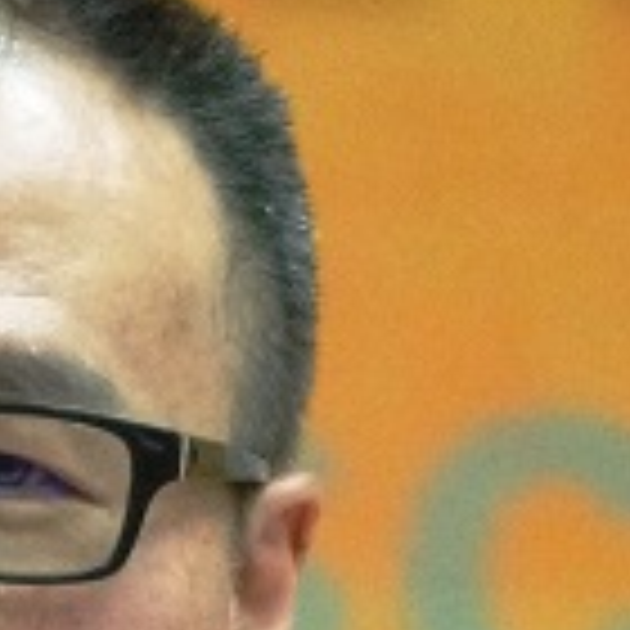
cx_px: -171
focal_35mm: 911
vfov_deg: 1.9
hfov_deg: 1.9
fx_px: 18758
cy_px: 724
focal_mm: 250
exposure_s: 1/200
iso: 3200
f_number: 5.6
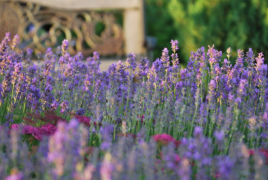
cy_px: 83
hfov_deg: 10.4
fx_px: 1474
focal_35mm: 198
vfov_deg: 7.0
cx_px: 137
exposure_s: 1/125
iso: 220
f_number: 4.8
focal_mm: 95
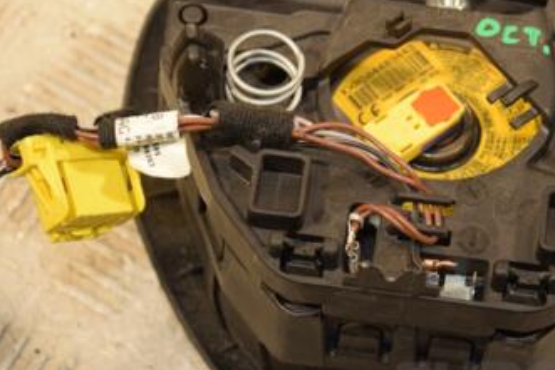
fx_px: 2097
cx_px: 366
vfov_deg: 10.1
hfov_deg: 15.0
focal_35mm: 136
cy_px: 164
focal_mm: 50
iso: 800
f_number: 5
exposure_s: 1/160
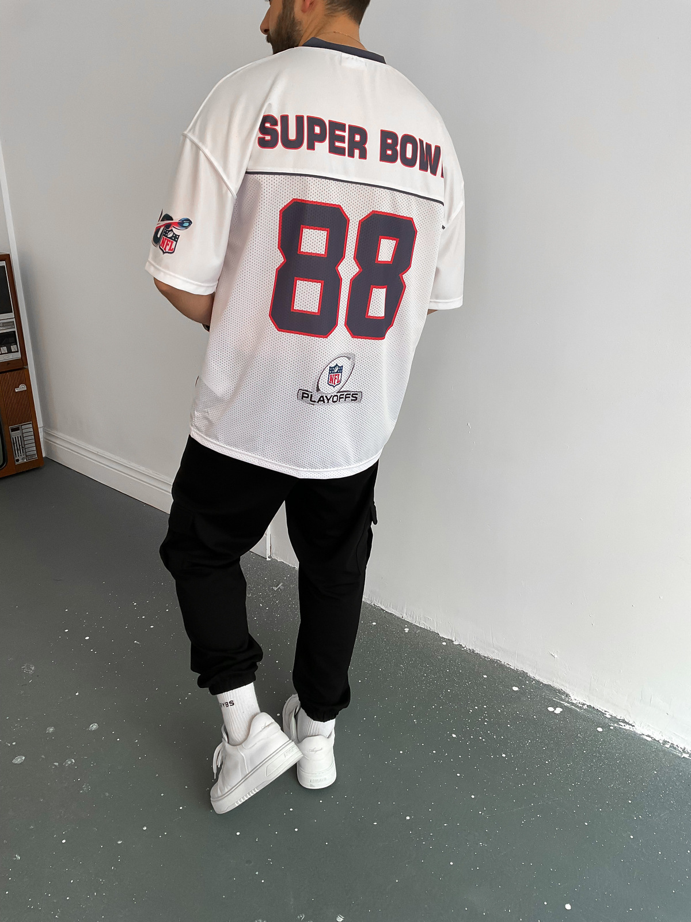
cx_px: 346
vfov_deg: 61.7
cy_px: 461
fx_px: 772
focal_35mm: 29
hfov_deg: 48.2
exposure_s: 1/120
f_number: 1.8
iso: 50
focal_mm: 3
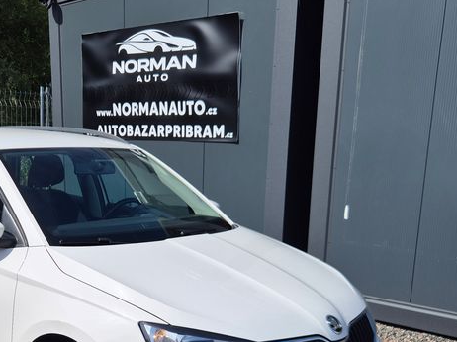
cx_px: 123
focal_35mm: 51
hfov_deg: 36.7
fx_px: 673
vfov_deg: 27.4
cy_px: 312
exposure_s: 1/2448
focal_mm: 5.4
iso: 25
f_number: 1.8
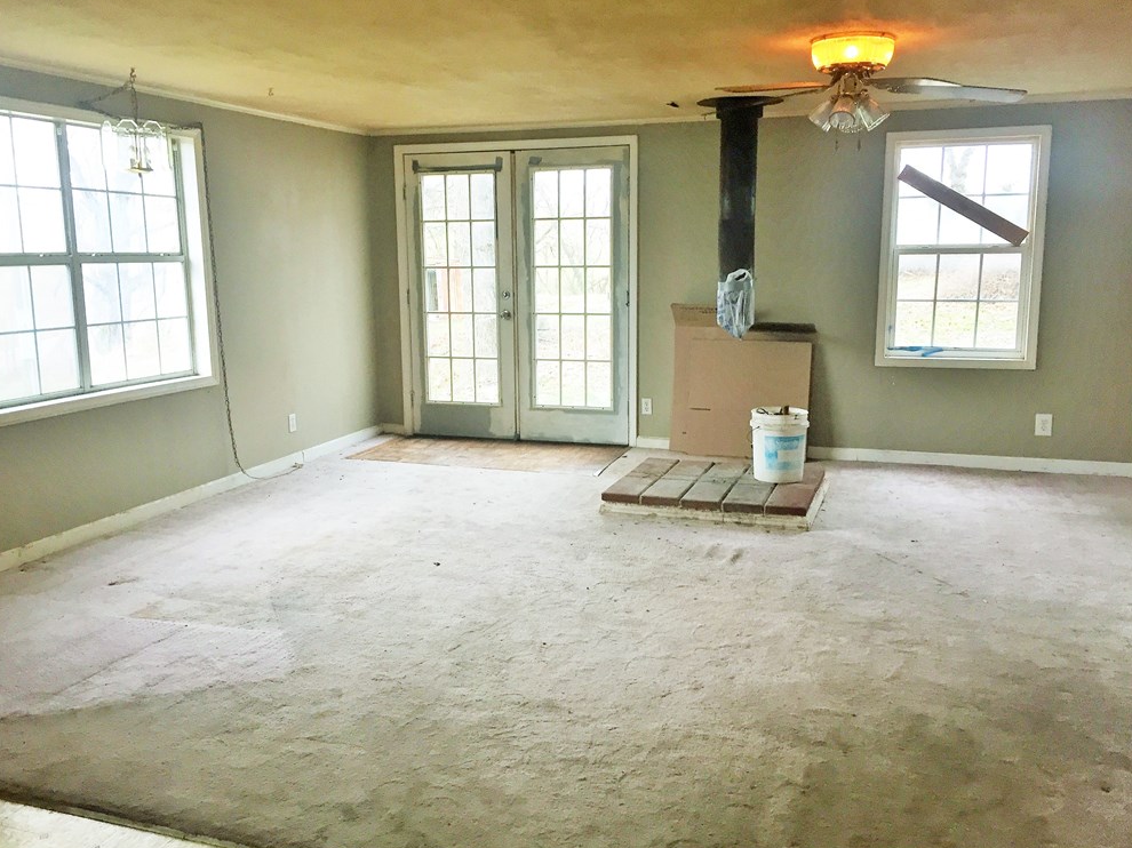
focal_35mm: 30
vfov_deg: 46.8
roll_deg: +0.5
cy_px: 421
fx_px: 981
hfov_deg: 60.0
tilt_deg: -10.0
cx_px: 558
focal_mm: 4.15
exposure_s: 1/30
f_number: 2.2
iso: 80
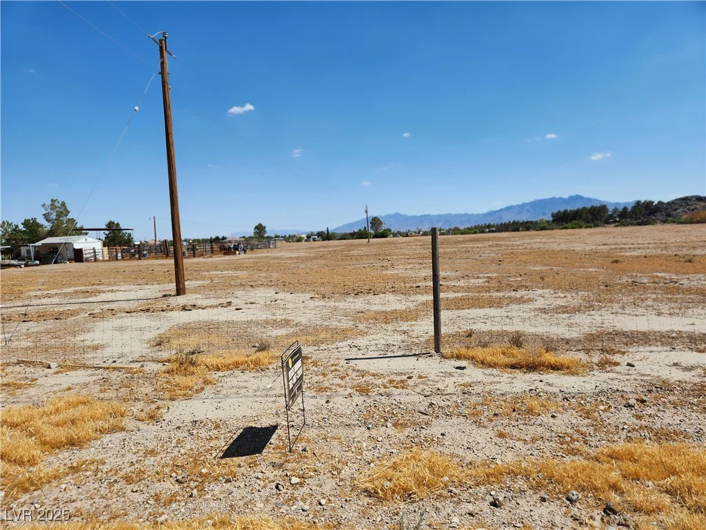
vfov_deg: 58.9
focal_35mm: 23
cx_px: 353
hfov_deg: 73.9
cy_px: 265
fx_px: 469
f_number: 1.8
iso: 20
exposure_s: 1/2558
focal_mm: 5.4
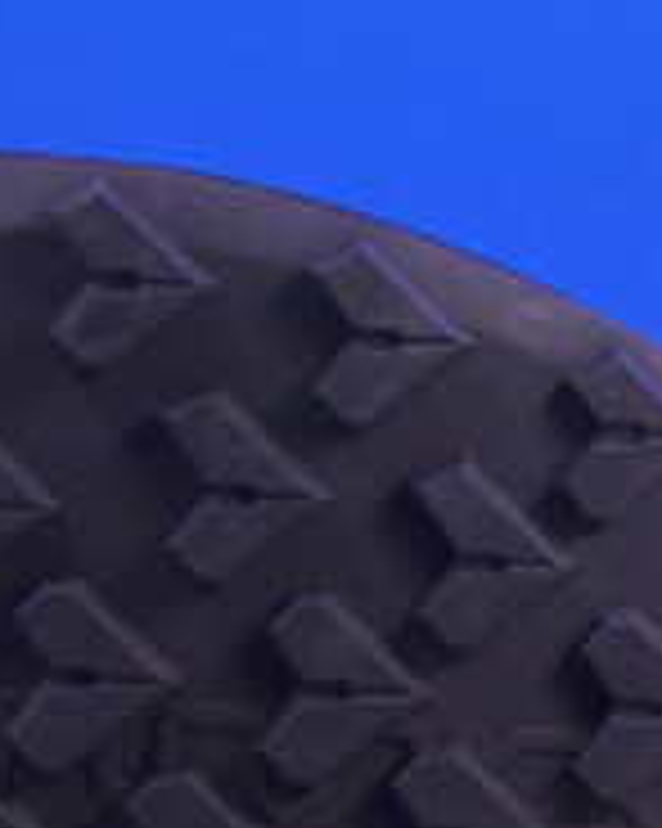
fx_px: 7476
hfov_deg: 5.0
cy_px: 218
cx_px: -455
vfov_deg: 6.3
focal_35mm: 305
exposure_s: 1/320
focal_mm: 50
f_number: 2.5
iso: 250
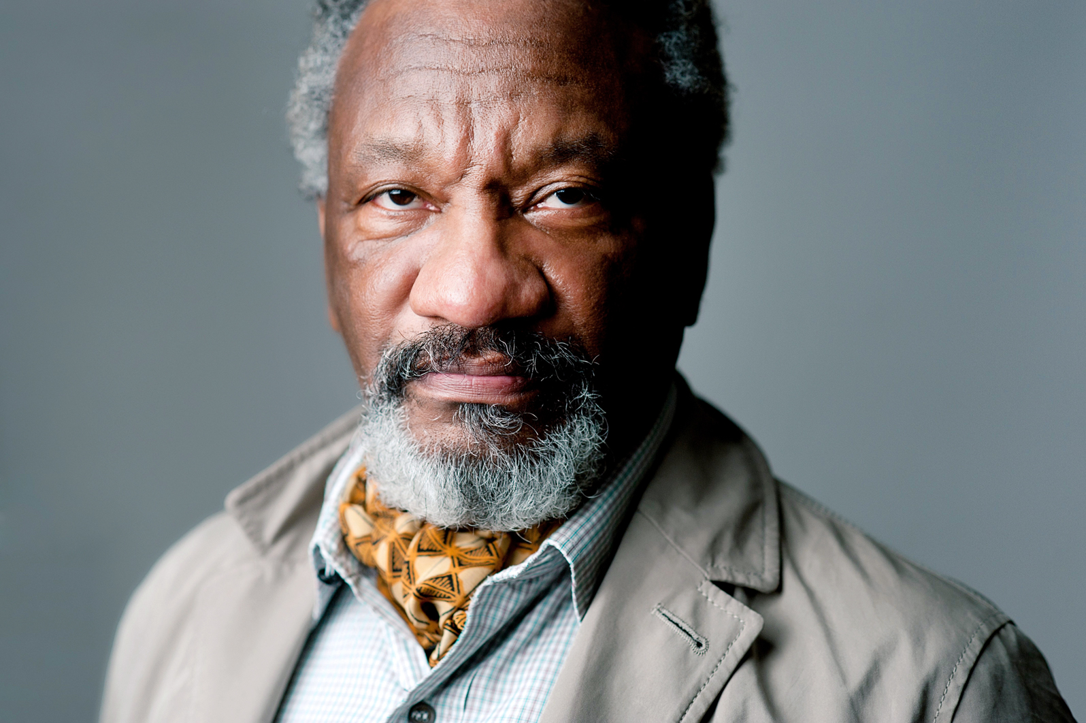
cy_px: 362
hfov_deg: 23.9
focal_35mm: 85
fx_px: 2562
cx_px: 543
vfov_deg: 16.1
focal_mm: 85
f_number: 3.5
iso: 200
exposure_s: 1/2000
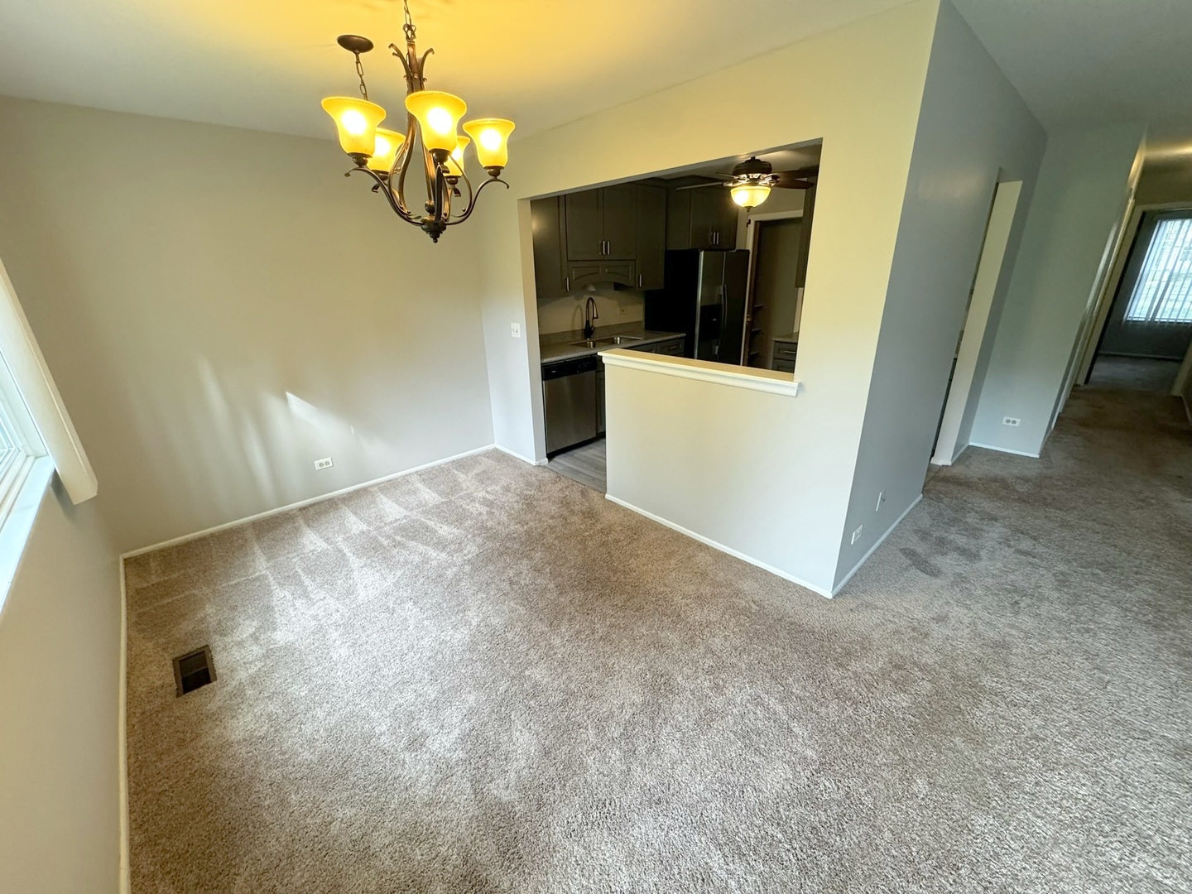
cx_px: 596
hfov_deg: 102.1
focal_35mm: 14
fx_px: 482
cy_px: 447
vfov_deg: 85.7
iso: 320
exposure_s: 1/120
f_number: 2.2
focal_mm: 2.22
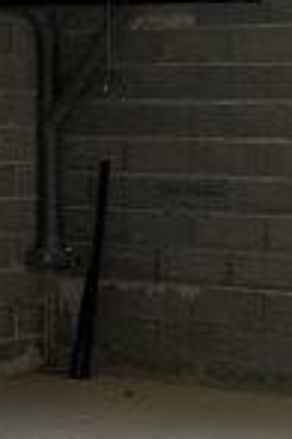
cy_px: 209
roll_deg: +0.1
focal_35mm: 147
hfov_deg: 9.3
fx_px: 1788
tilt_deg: -1.7
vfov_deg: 14.0
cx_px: 247
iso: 125
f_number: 1.6
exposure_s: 1/64
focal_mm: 5.1
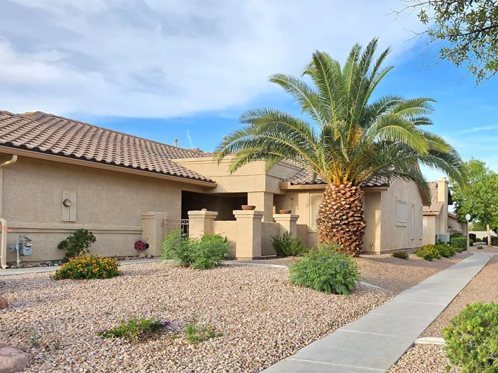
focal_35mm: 33
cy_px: 224
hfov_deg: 54.1
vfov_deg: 42.7
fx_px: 475
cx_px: 338
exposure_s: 1/180
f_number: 1.7
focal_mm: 6.3
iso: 12
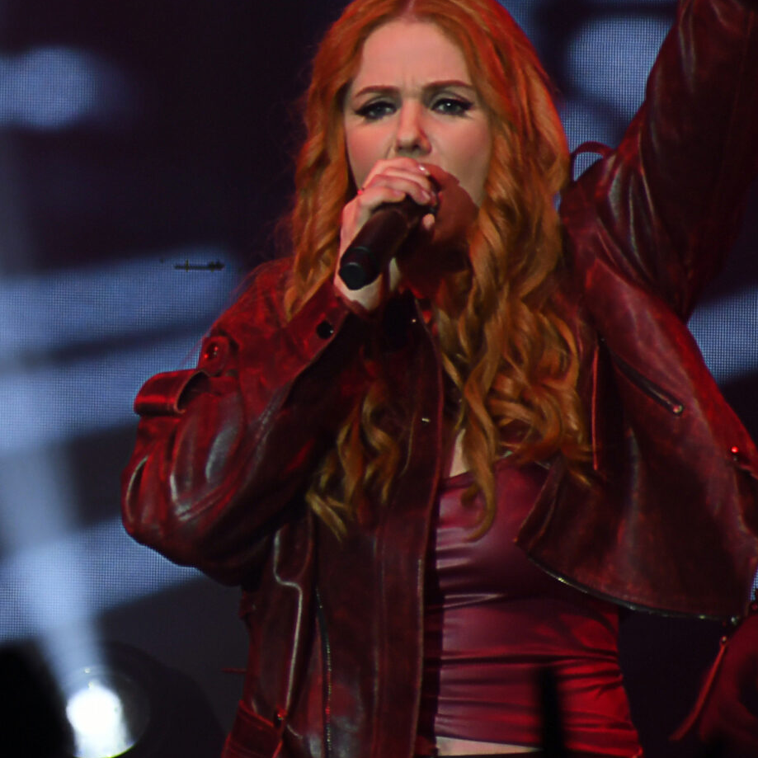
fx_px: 28143
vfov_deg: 1.5
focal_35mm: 1136
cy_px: 343
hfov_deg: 1.5
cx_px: -79
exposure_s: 1/125
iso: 320
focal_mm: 240
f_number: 6
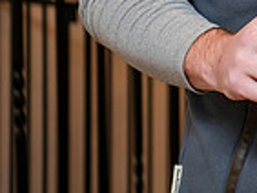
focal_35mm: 291
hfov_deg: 6.6
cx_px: 466
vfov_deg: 5.1
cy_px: -150
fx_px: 2162
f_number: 3.5
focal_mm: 70
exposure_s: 1/160
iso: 500
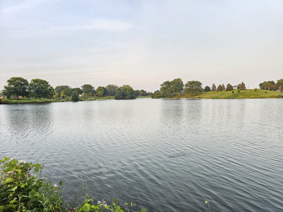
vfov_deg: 58.9
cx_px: 142
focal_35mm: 23
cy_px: 106
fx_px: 188
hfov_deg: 73.9
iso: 50
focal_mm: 6.3
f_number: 1.7
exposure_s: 1/180
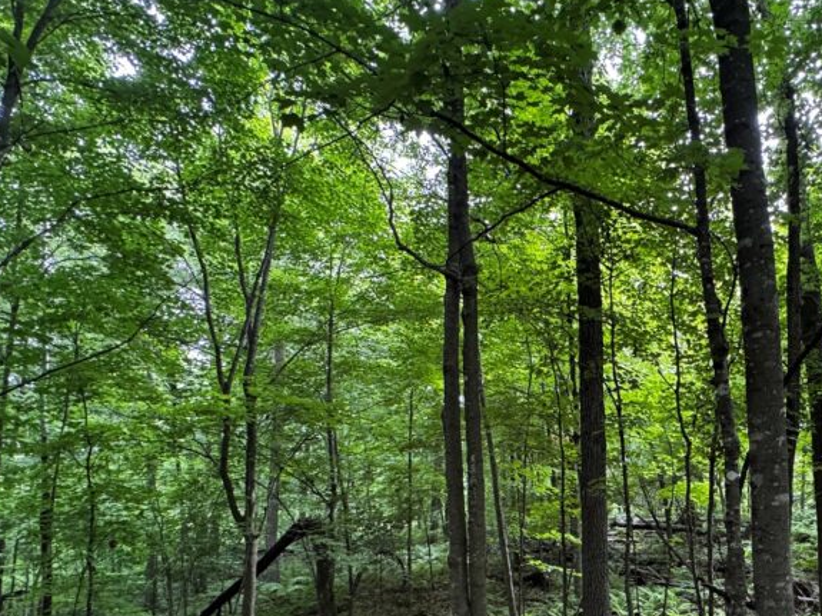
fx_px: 617
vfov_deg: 50.8
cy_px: 465
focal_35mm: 26
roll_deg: -1.3
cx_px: 631
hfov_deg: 62.8
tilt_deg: +2.1
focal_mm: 2.22
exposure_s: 1/99
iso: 320
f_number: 2.2
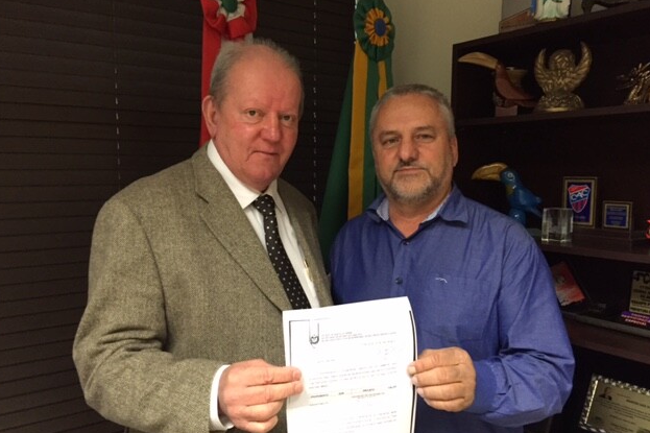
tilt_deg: -4.6
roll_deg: -0.9
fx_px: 560
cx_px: 322
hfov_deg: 60.3
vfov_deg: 42.3
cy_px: 221
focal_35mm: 31
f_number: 2.2
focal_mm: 4.15
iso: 250
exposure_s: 1/30
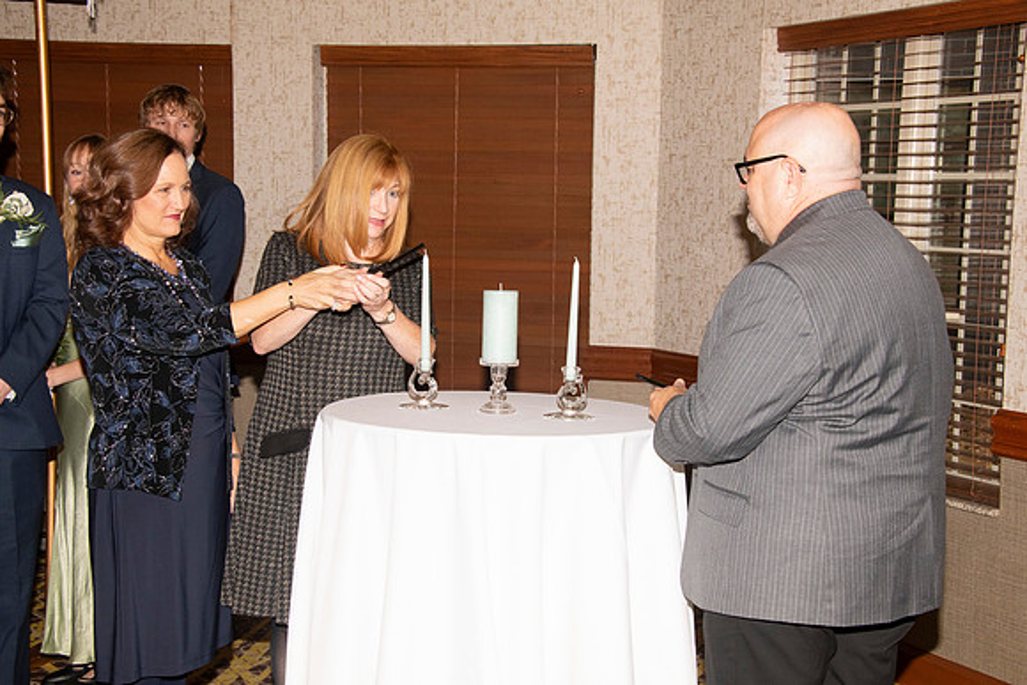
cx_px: 514
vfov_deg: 23.4
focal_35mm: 58
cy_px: 342
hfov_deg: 34.5
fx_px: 1655
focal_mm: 58
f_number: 9
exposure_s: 1/160
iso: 1000
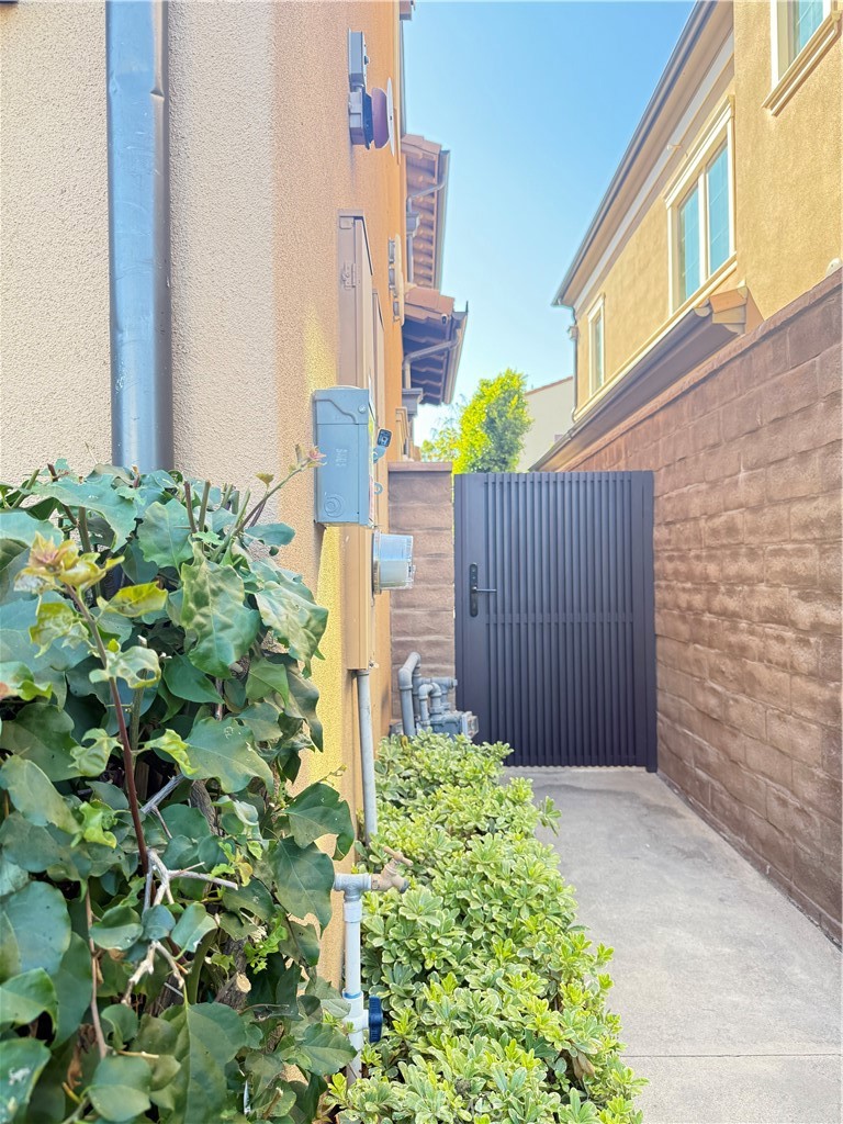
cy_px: 562
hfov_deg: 56.8
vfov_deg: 71.6
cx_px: 422
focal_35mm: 24
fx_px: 779
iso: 200
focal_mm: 6.76
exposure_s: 1/243
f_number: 1.78
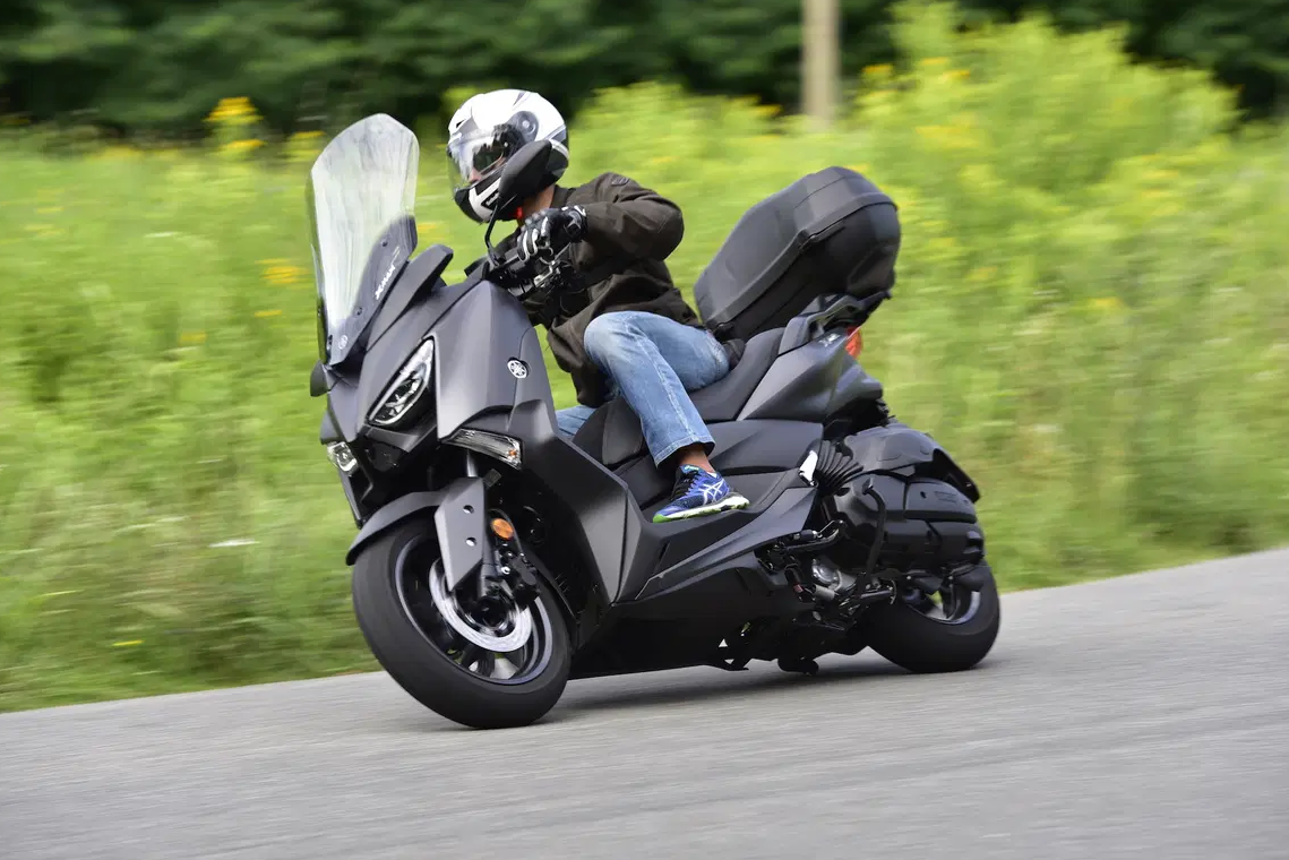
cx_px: 653
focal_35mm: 158
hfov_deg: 13.0
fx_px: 5658
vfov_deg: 8.7
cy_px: 410
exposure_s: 1/160
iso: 160
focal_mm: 150
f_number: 6.3
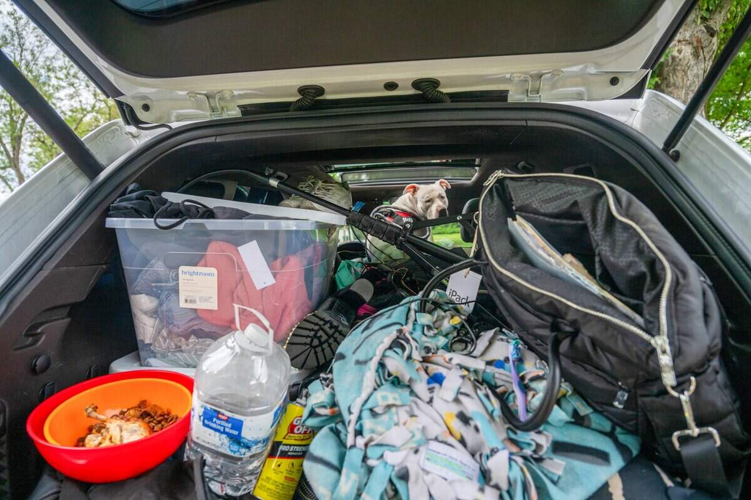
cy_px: 250
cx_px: 376
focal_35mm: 24
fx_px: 501
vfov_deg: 53.1
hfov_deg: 73.7
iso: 200
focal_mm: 24
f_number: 4
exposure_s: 1/640
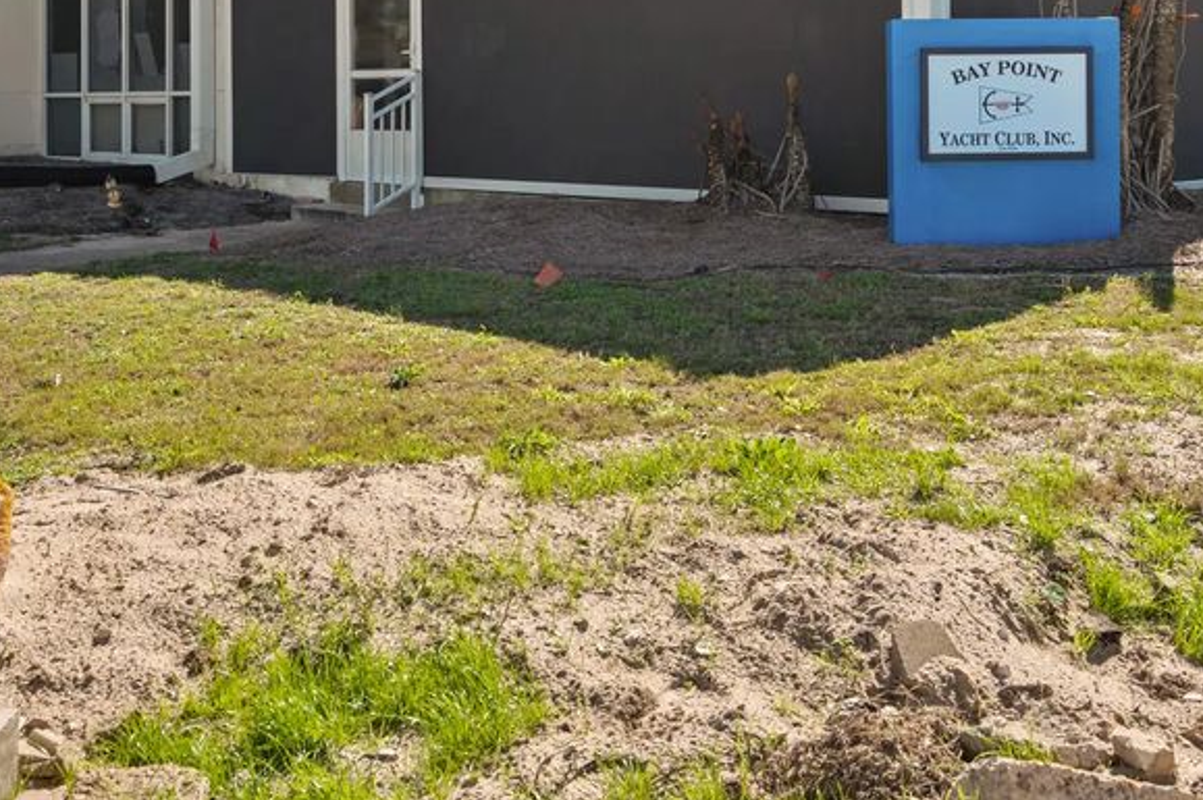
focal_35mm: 46
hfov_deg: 42.8
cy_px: 116
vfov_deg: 28.3
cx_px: 642
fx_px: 1536
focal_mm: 26
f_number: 8
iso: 100
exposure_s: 1/40
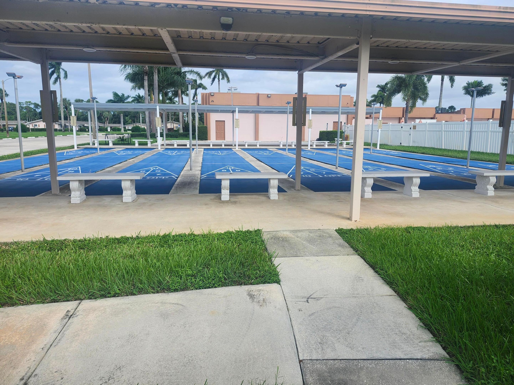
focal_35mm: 23
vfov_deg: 58.9
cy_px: 192
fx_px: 342
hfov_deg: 73.9
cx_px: 257
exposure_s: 1/1406
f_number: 1.8
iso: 25
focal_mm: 5.54
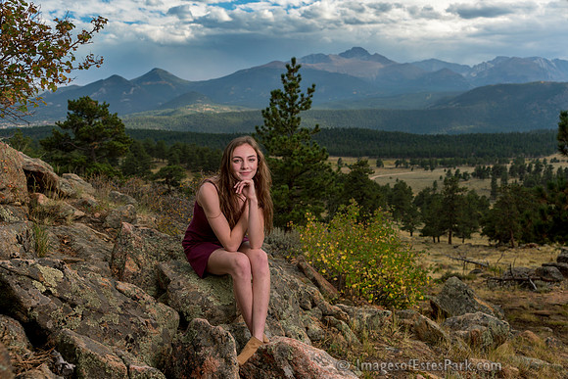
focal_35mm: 30
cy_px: 190
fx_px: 473
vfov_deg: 43.6
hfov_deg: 61.9
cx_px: 284
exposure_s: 1/500
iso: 100
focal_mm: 30
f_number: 5
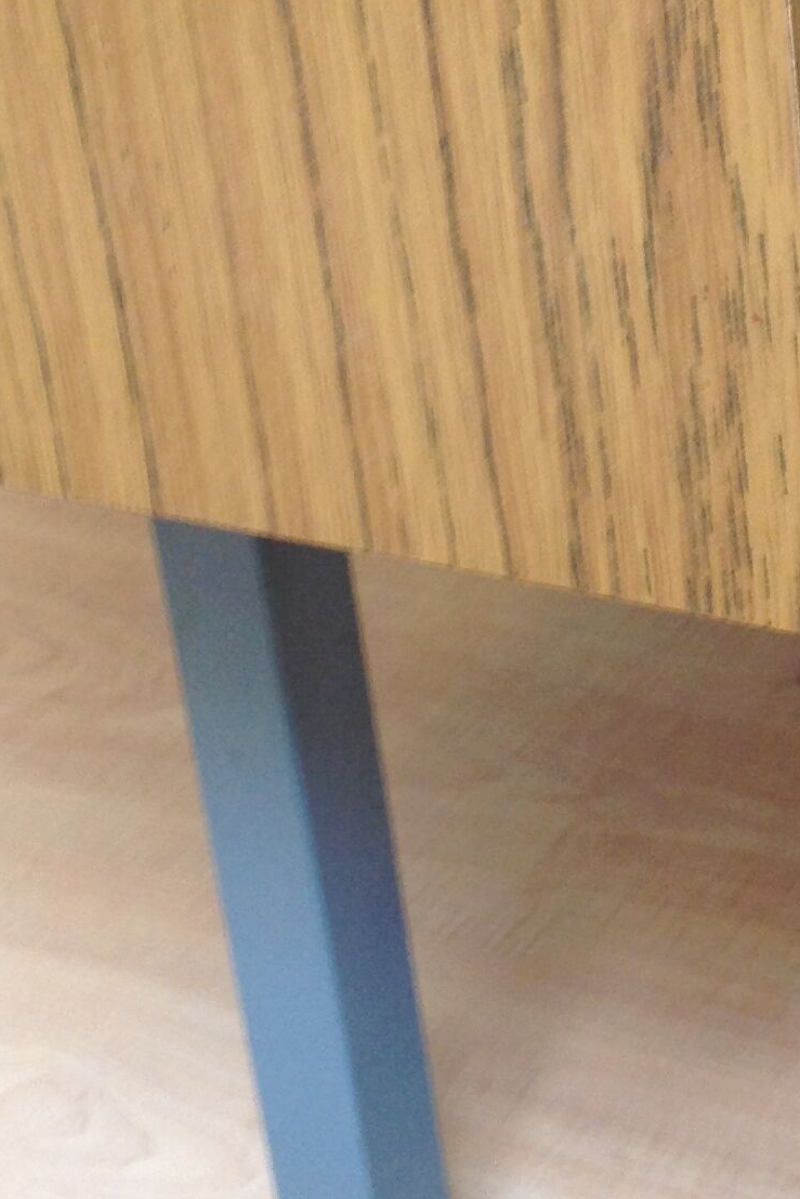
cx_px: 802
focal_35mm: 85
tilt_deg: -21.5
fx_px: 2832
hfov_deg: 15.8
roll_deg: +5.8
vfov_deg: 23.5
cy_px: 230
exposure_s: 1/15
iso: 80
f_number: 2.4
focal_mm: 4.28
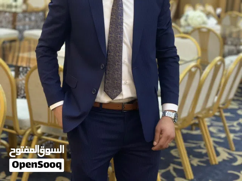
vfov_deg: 22.9
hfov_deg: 30.3
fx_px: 447
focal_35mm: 64
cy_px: 90
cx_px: 121
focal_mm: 7.5
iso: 250
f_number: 2.2
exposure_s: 1/100
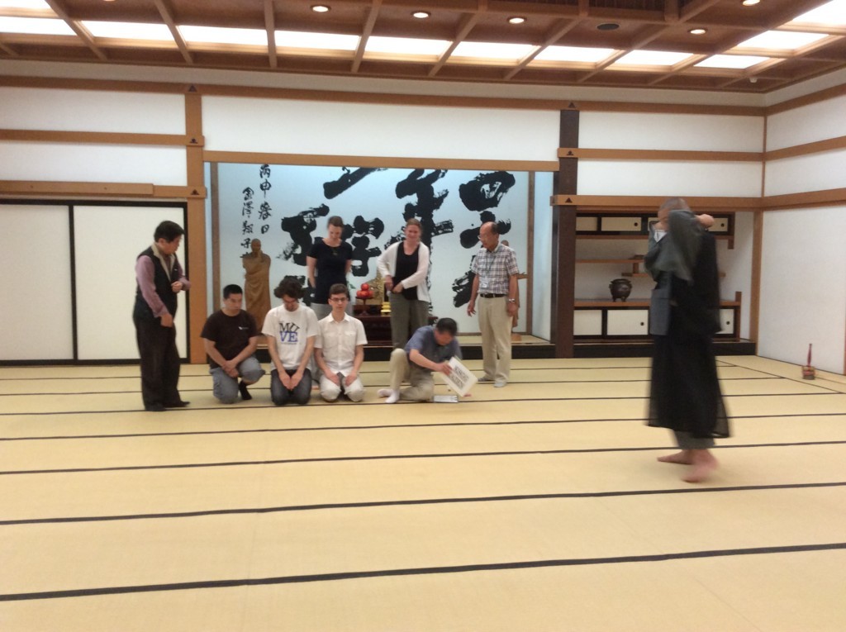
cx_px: 423
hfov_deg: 56.9
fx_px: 781
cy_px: 316
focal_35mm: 32
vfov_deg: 44.1
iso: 125
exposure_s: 1/24
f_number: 2.4
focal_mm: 3.3
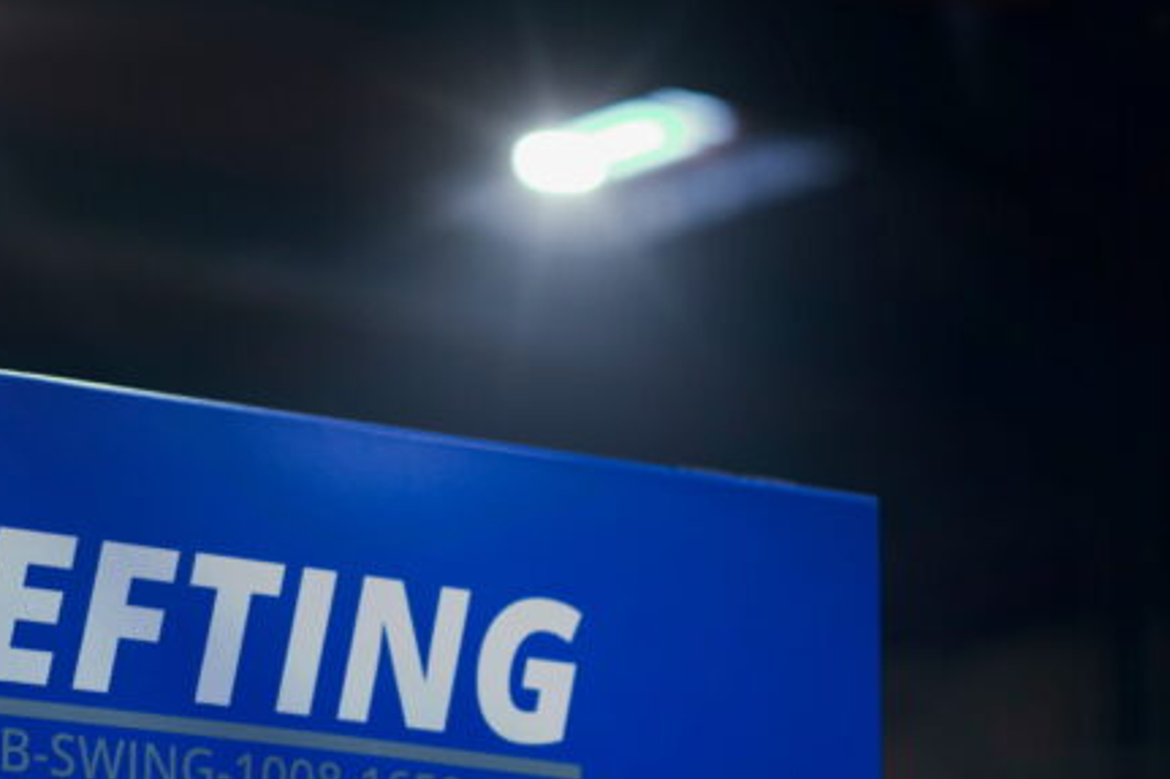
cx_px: 290
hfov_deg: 14.4
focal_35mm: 142
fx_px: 4613
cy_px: 584
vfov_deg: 9.6
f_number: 1.4
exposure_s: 1/160
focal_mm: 85
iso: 500
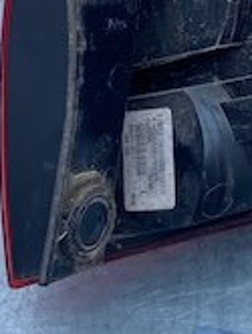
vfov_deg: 19.3
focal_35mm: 100
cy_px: 34
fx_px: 968
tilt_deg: -45.8
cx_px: 286
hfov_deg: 14.4
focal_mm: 4.25
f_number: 1.8
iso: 32
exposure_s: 1/706
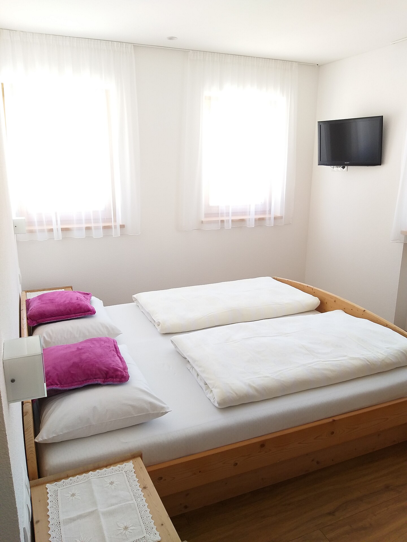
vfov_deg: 67.3
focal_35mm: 26
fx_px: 408
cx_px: 204
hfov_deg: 53.1
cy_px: 271
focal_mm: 3.93
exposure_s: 1/100
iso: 64
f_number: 1.7
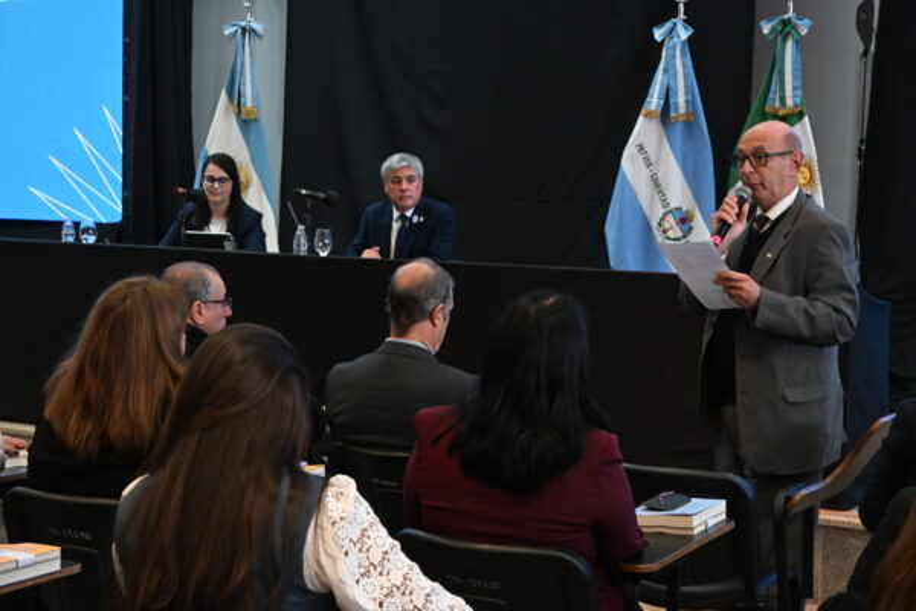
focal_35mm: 66
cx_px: 458
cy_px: 306
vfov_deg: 20.6
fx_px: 1679
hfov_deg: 30.5
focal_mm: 44
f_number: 6
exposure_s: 1/60
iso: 2500
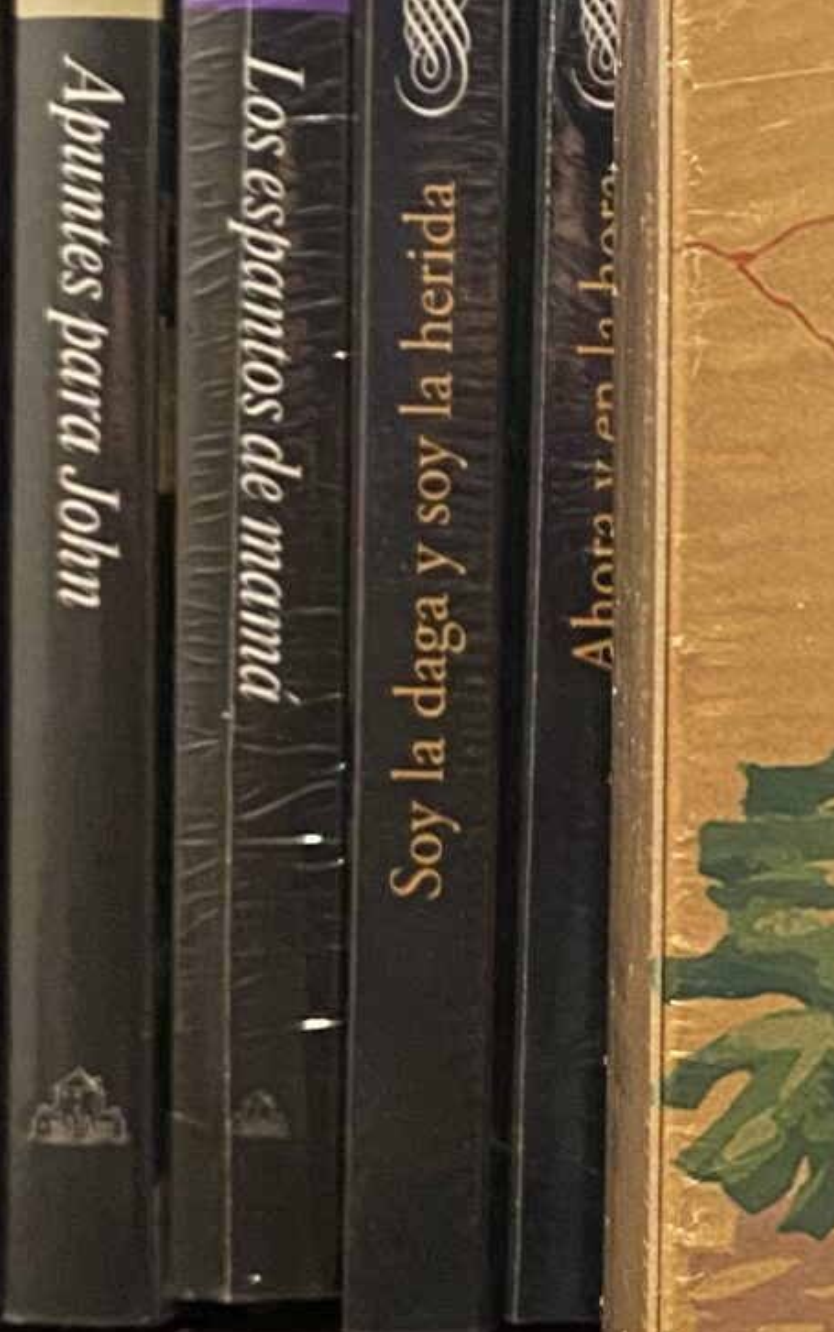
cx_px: 1450
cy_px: 786
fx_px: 3524
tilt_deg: -2.2
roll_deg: -0.3
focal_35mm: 97
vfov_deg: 21.4
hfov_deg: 12.5
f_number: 1.8
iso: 800
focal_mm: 4.25
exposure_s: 1/30
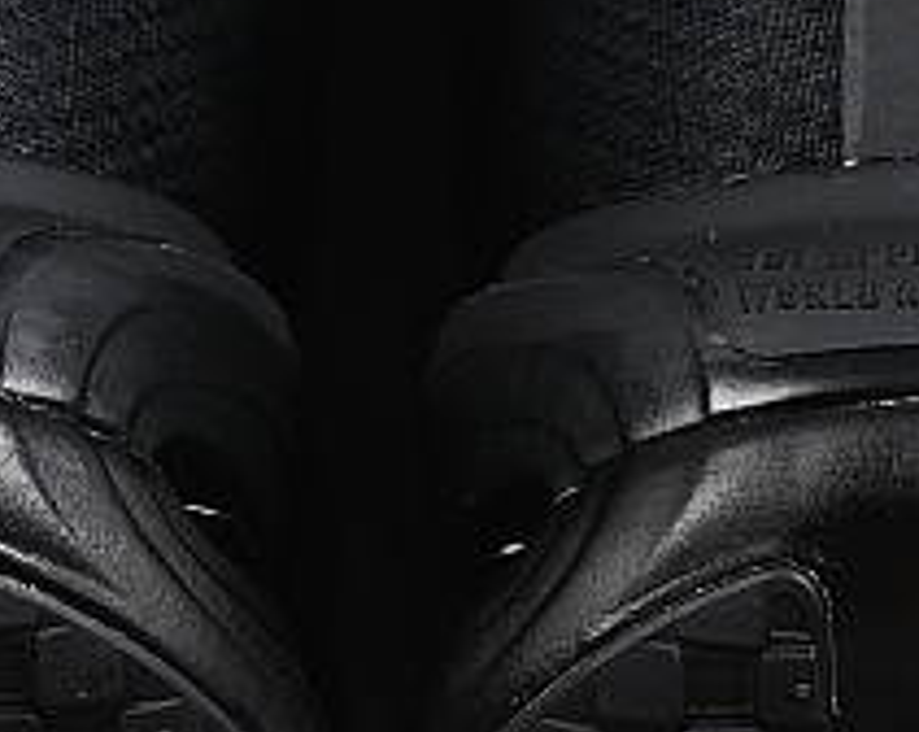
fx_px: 9801
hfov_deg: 5.4
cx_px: 457
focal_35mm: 361
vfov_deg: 4.3
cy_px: -35
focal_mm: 50
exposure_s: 1/60
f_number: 6.3
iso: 160
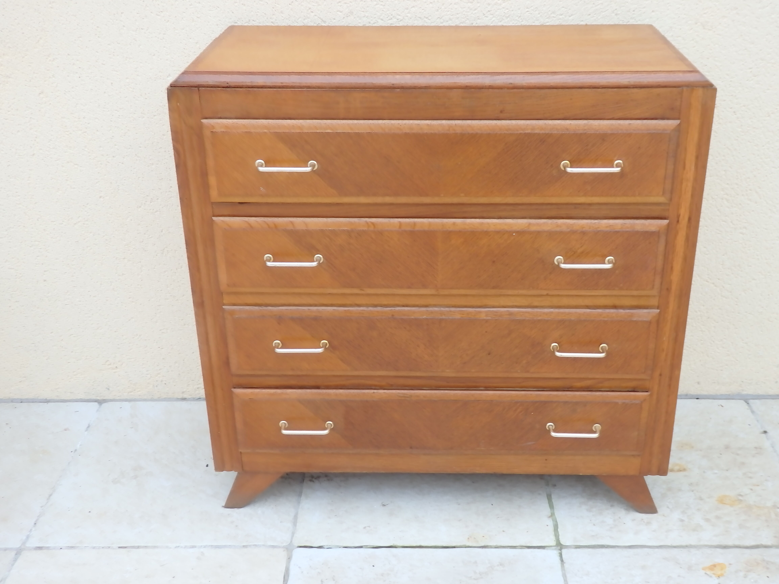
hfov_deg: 46.8
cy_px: 292
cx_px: 390
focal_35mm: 40
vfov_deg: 36.0
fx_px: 900
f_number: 3.7
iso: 400
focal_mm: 7.3
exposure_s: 1/40
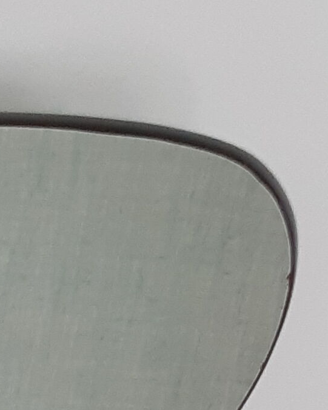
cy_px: 985
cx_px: -684
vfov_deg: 9.8
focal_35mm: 173
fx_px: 2099
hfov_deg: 7.7
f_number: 1.7
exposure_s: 1/100
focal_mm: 3.93
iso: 80
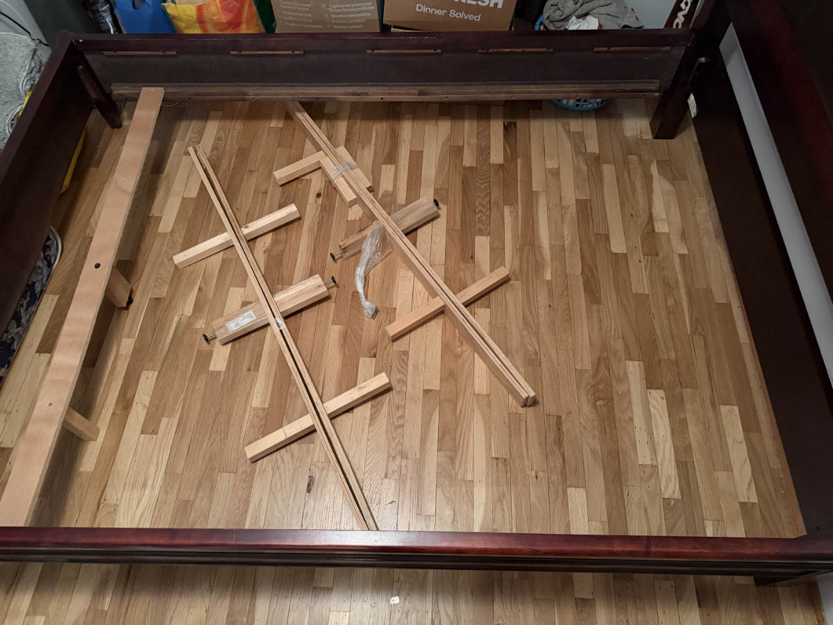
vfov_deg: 56.8
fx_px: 578
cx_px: 416
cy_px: 312
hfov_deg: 71.6
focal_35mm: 24
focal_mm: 6.8
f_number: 1.8
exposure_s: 1/30
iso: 800
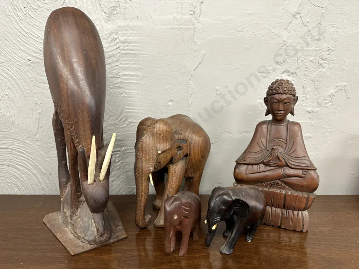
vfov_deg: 56.8
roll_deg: +0.4
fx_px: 249
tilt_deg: -11.9
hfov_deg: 71.6
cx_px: 180
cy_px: 134
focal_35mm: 24
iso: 160
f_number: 1.78
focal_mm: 6.86
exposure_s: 1/50
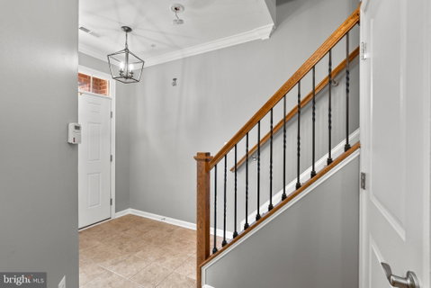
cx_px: 216
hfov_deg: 96.7
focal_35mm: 16
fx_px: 192
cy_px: 144
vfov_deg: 73.8
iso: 500
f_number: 9.5
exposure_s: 1/1.43
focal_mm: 16
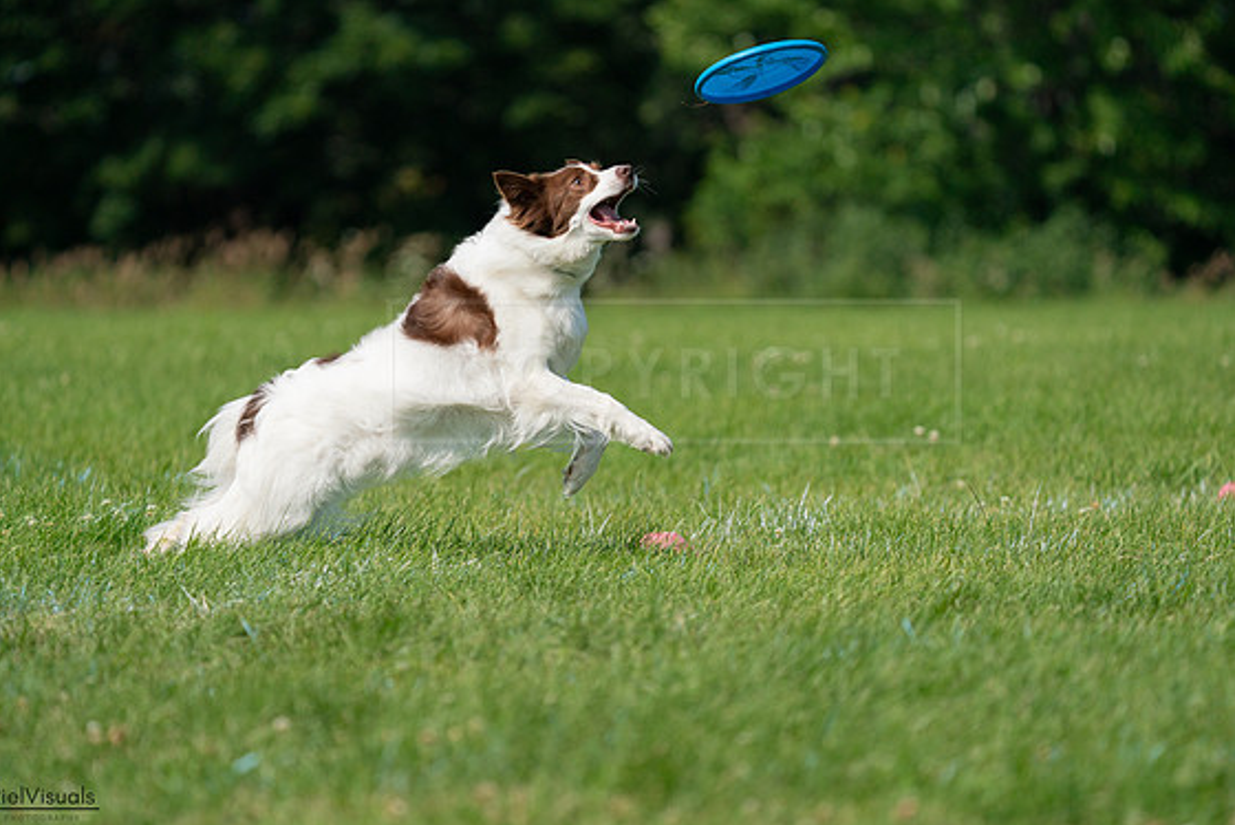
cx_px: 598
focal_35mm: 296
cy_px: 409
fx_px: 10159
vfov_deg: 4.6
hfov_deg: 7.0
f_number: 5.6
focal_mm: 286
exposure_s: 1/4000
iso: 400
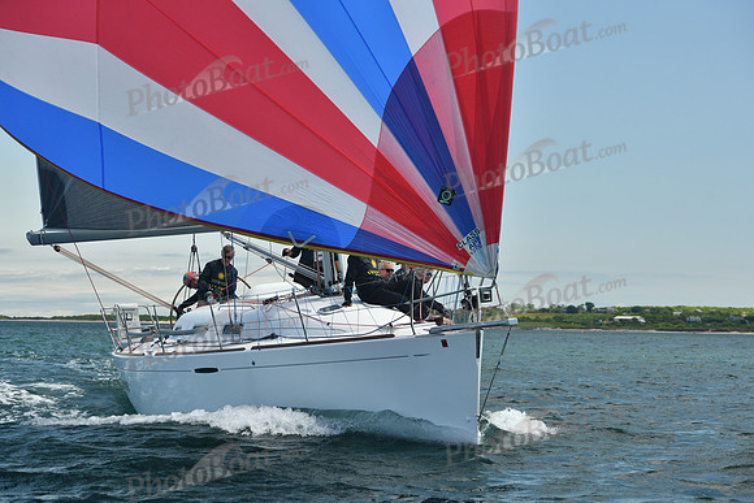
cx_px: 377
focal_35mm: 85
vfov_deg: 16.1
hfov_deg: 23.9
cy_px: 252
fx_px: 1781
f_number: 5.6
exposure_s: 1/640
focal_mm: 85
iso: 320
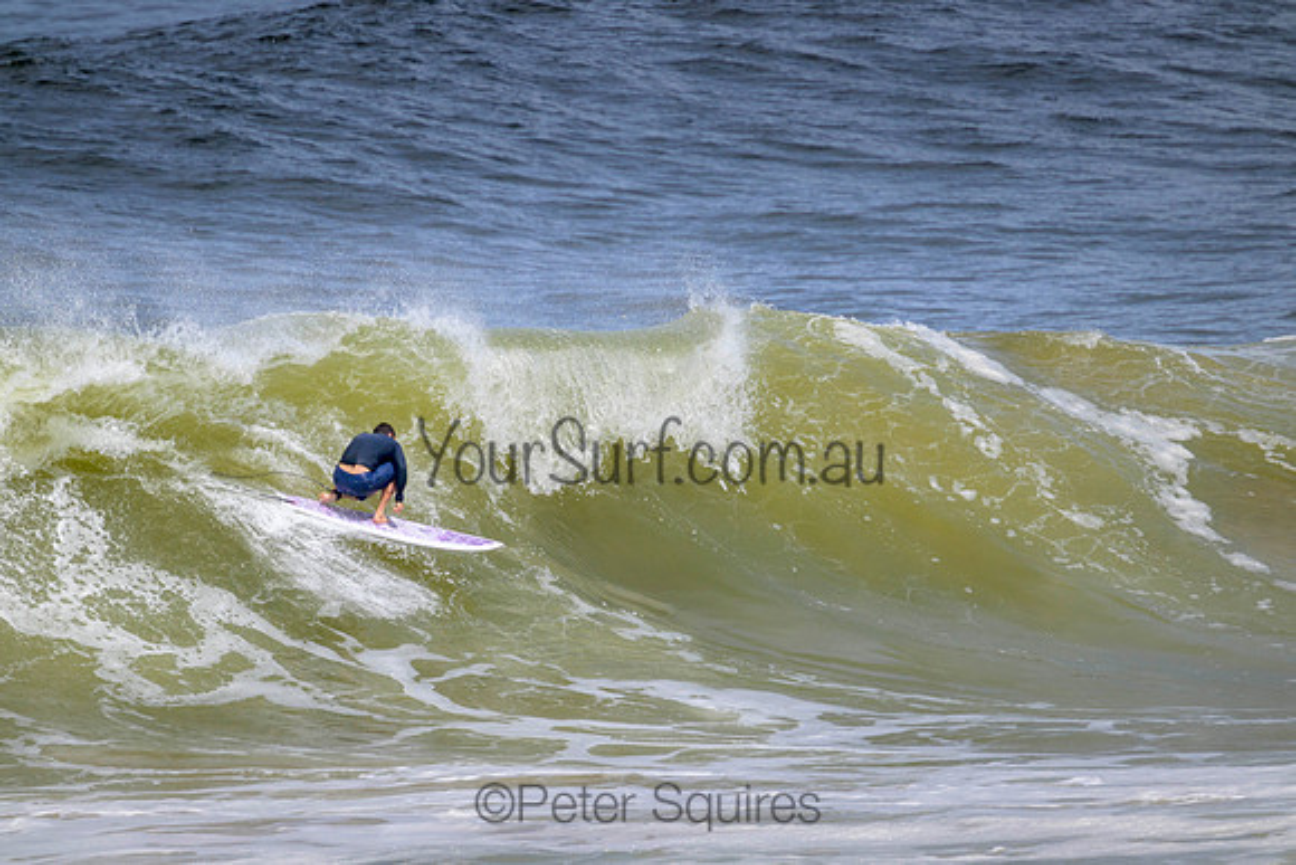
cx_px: 648
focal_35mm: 800
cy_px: 432
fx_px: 28805
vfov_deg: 1.7
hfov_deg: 2.6
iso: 640
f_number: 11
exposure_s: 1/2000
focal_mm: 800
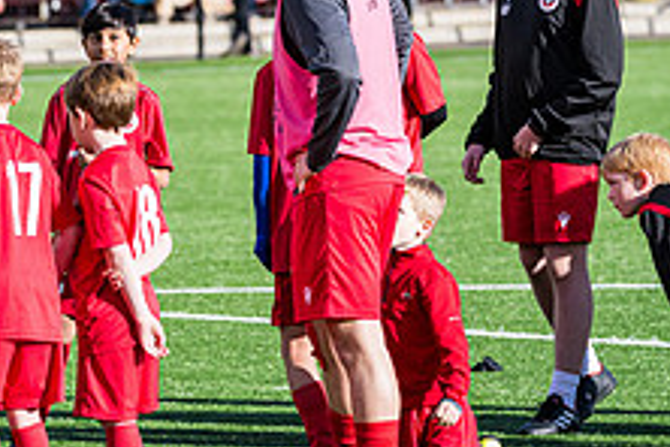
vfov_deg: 3.8
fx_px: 6755
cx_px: 245
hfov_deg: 5.7
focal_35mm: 363
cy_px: 98
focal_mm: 135
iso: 400
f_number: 4
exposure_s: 1/3200
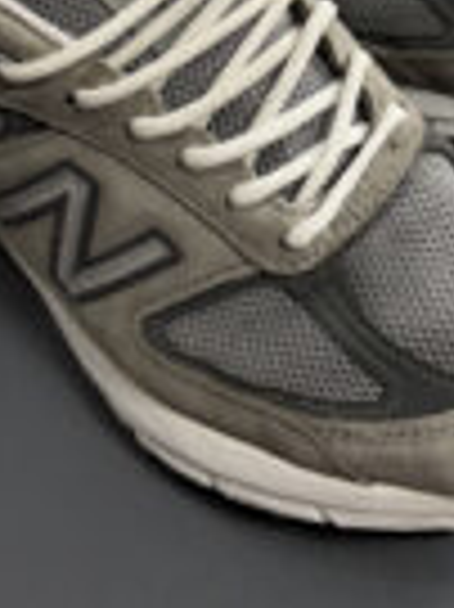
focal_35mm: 71
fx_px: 1244
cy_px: 77
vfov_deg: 26.6
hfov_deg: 20.6
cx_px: 306
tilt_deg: -49.6
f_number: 1.78
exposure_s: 1/120
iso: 200
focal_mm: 6.76
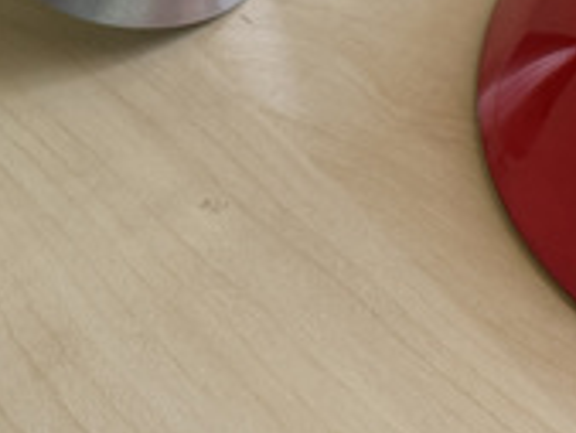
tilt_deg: -34.4
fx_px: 1415
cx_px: 763
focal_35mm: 85
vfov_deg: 16.8
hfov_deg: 20.8
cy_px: -65
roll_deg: +4.1
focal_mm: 6.76
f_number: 1.78
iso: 160
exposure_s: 1/121
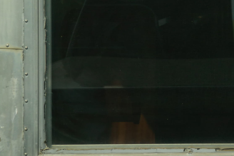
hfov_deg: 9.1
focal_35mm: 223
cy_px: 26
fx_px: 1449
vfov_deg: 6.2
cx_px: 268
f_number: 5.6
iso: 400
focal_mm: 55
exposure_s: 1/1000
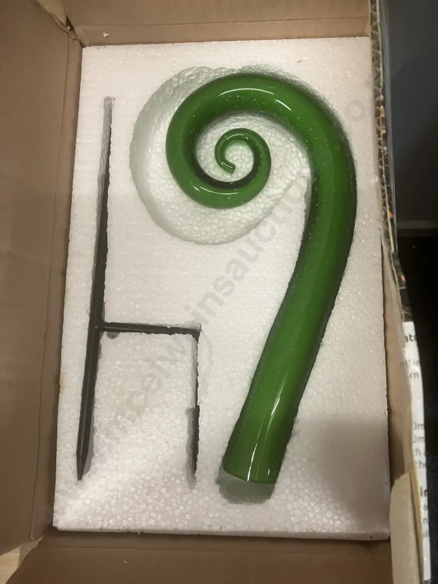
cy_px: 292
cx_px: 219
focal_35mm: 28
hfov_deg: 49.7
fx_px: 472
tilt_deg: -80.4
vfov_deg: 63.4
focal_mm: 3.99
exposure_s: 1/50
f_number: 1.8
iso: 125
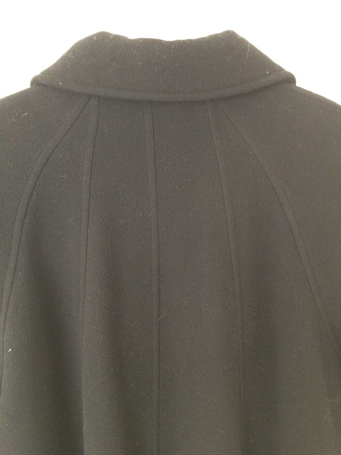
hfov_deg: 48.2
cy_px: 228
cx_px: 170
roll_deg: +0.0
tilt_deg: -17.5
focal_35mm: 29
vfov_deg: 61.7
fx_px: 381
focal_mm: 4.15
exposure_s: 1/33
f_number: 2.2
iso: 250
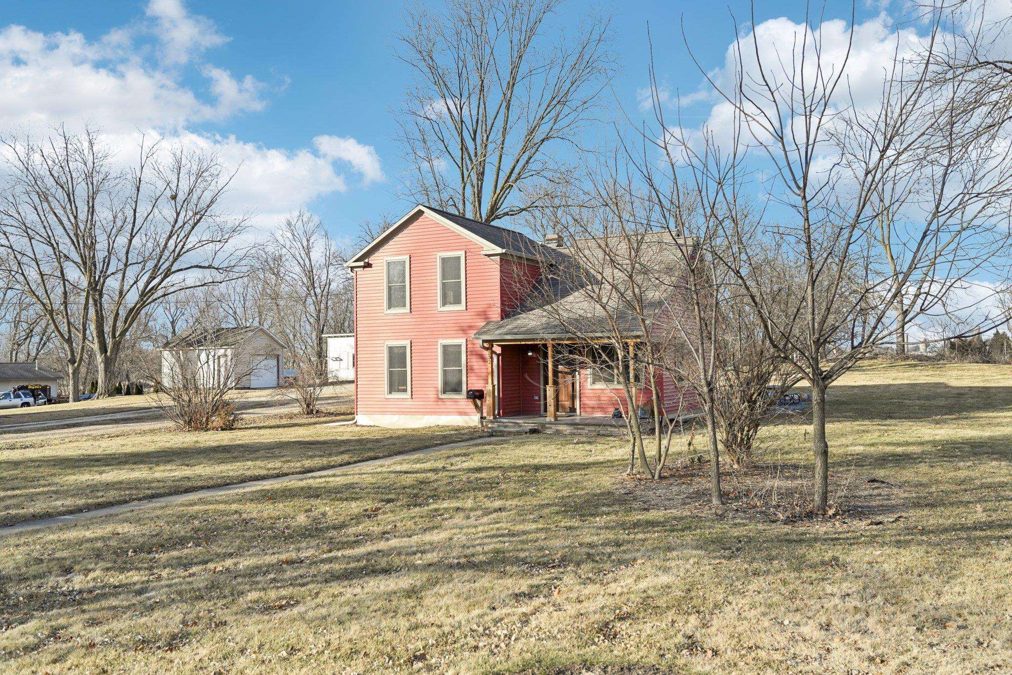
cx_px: 506
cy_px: 338
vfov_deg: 43.6
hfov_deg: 61.9
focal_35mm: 30
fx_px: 843
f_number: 4
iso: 800
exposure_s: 1/5000
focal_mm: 30
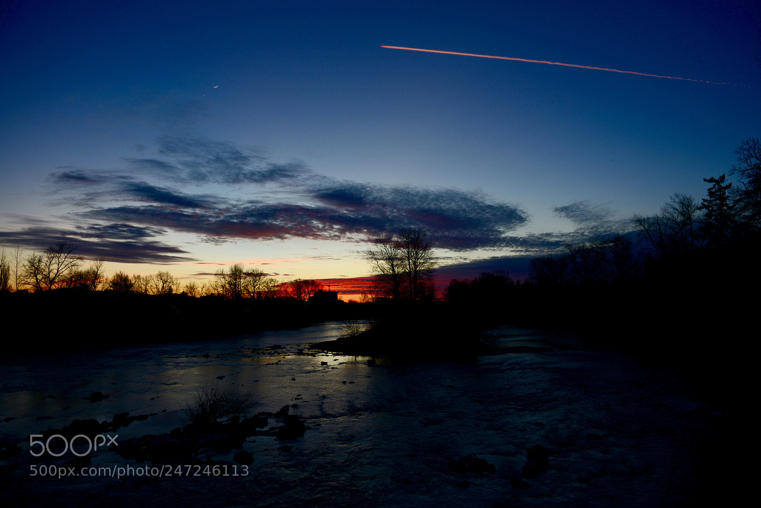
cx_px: 380
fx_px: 507
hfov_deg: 73.7
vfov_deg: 53.2
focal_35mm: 24
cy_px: 254
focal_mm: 24
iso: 100
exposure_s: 1/80
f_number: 4.5
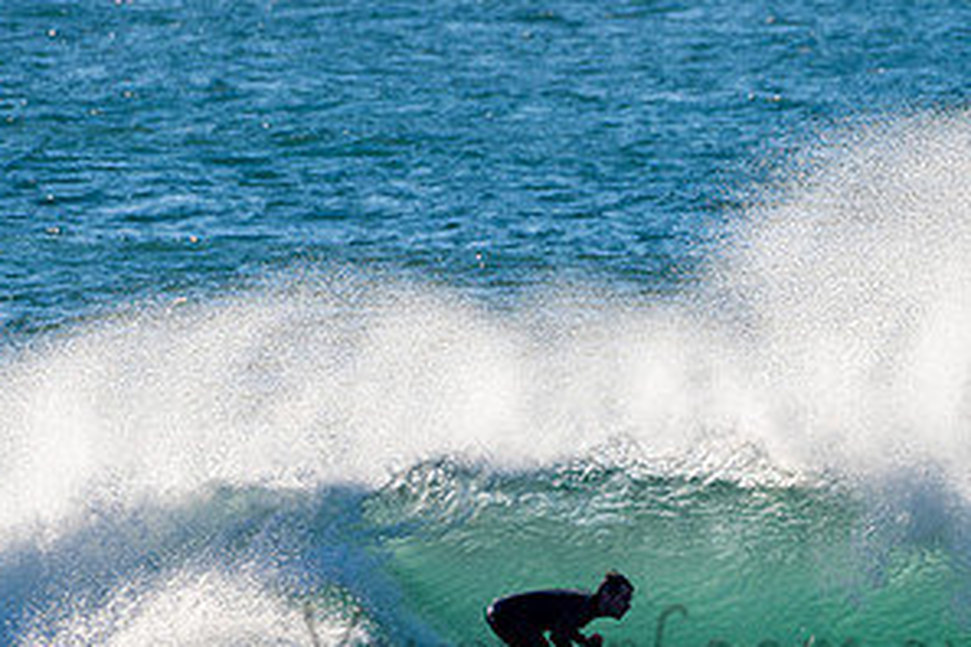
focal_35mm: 1197
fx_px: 32283
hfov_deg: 1.7
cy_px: 627
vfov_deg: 1.1
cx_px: 638
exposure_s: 1/320
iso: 64
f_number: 8
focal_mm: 500
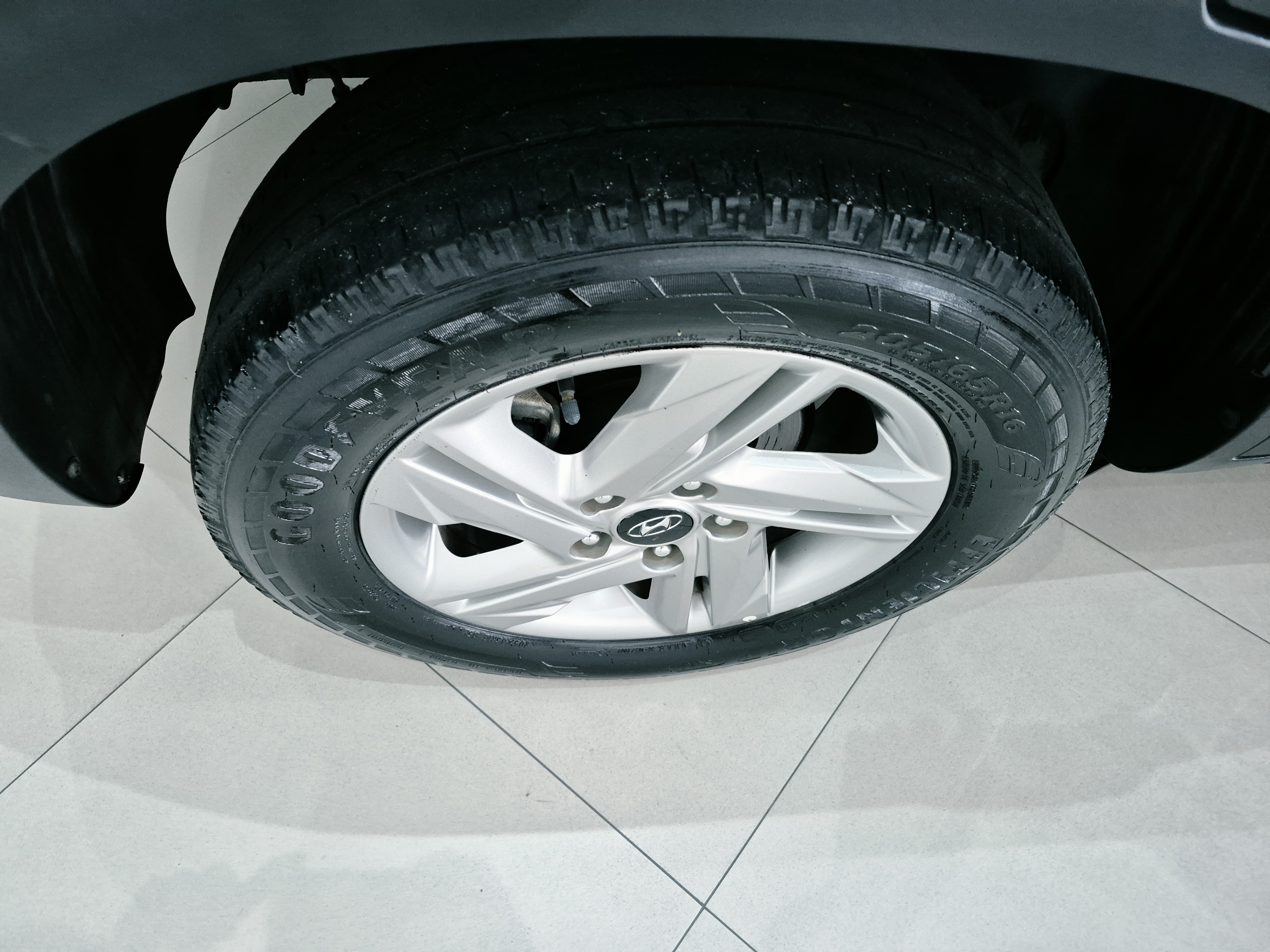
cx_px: 635
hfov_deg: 73.9
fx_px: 844
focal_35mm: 23
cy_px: 476
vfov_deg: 58.9
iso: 800
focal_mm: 5.4
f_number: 1.8
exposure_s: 1/120
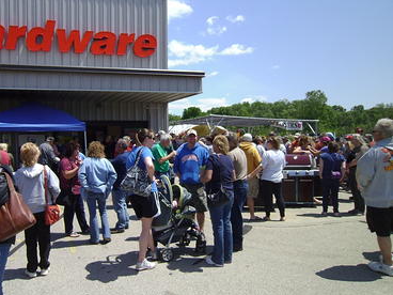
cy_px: 135
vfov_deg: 42.9
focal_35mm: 33
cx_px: 145
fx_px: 375
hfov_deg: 54.7
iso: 100
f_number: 9.3
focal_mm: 4.5
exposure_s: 1/228
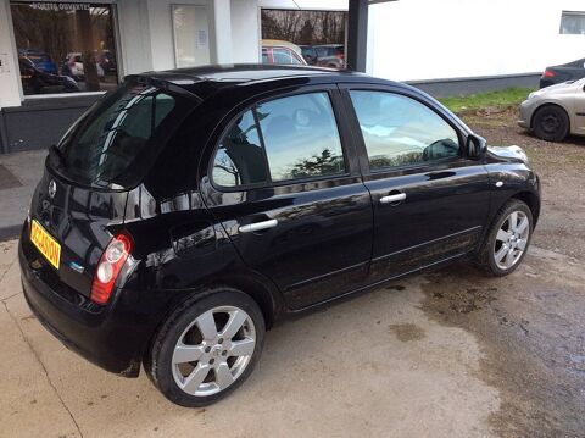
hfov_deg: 56.9
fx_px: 540
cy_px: 219
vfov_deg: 44.1
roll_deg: +3.7
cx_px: 292
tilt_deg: -18.4
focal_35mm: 32
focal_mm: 3.3
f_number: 2.4
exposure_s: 1/113
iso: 32
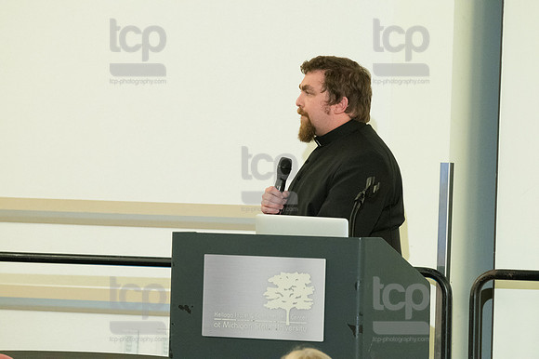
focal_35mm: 300
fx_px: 4489
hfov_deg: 6.9
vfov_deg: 4.6
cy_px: 180
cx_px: 270
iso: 3200
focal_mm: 200
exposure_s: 1/400
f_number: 4.5
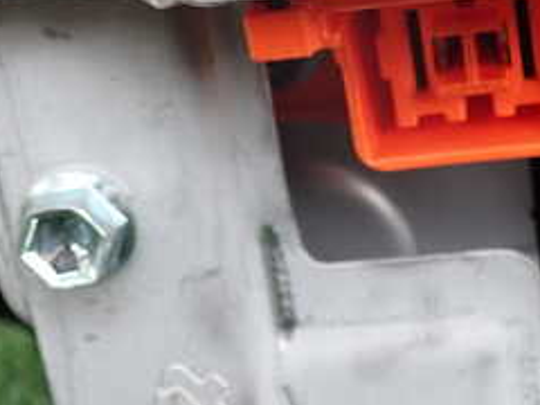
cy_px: -7
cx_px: 443
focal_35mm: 75
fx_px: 1170
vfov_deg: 19.1
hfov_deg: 25.5
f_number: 2.3
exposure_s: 1/125
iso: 100
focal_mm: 5.4
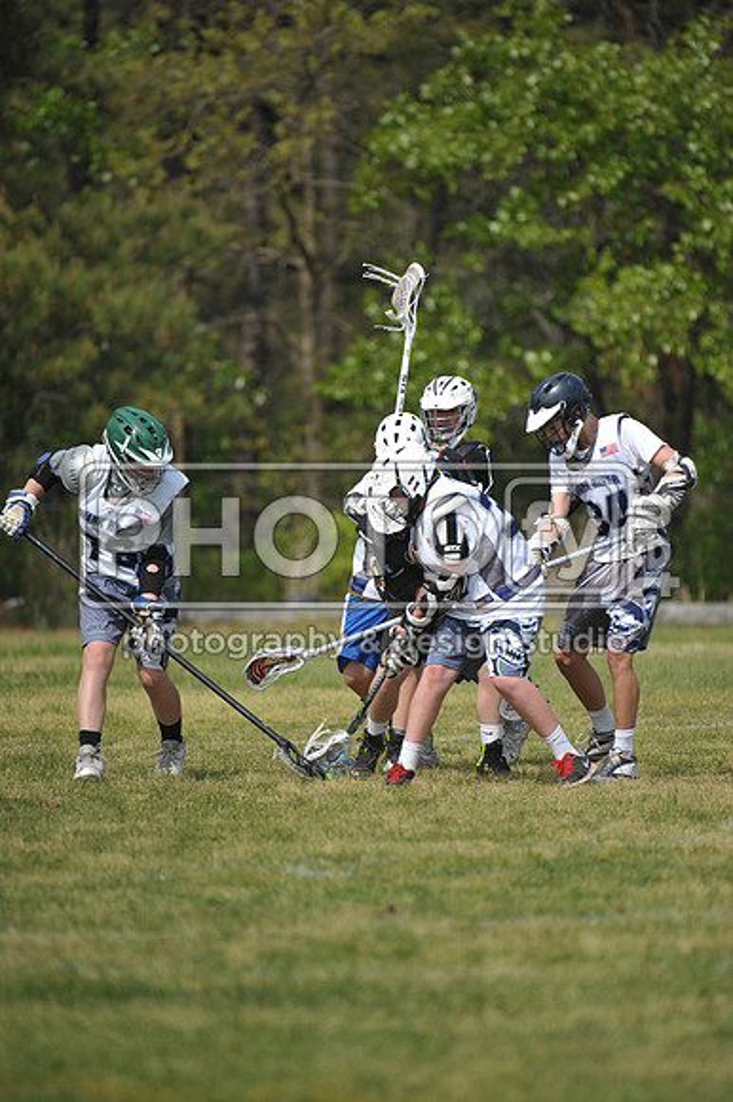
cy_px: 551
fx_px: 12230
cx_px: 366
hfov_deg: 3.4
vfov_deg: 5.2
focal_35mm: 400
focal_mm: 400
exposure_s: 1/4000
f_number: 4
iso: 640
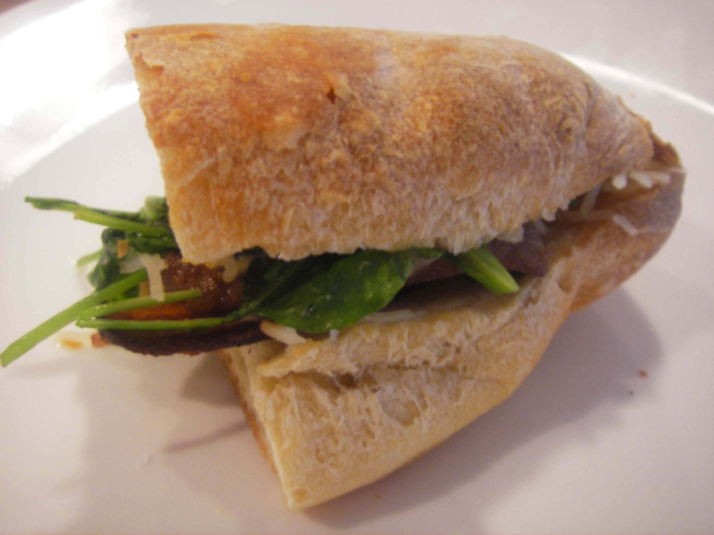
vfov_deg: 37.7
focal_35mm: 38
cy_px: 268
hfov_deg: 49.0
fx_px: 784
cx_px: 357
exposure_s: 1/4
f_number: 3.3
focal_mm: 6.3
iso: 100
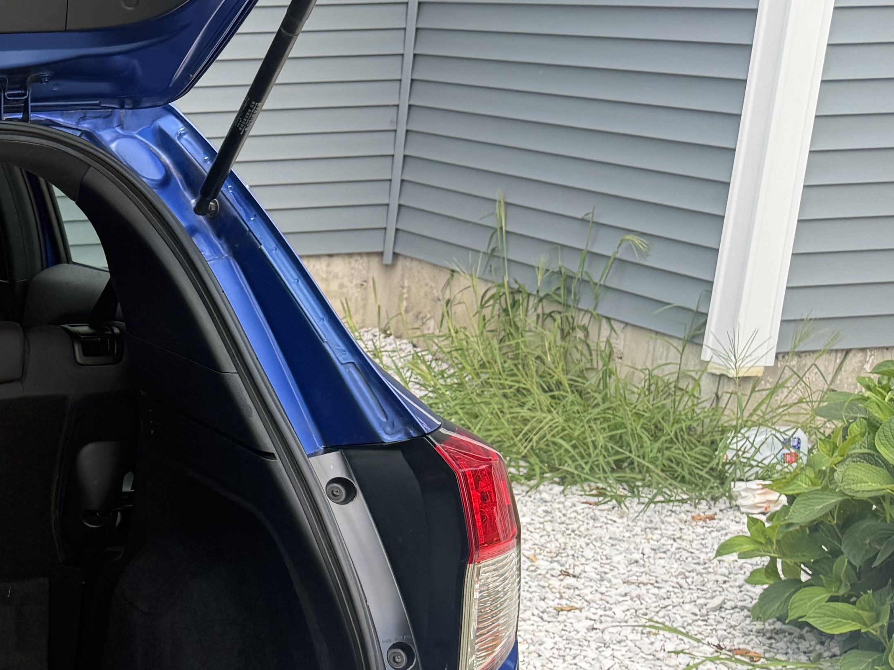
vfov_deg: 22.9
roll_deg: +1.7
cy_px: 551
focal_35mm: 63
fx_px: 1627
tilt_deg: -15.9
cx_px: -248
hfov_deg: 26.4
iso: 100
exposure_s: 1/497
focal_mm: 6.76
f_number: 1.78
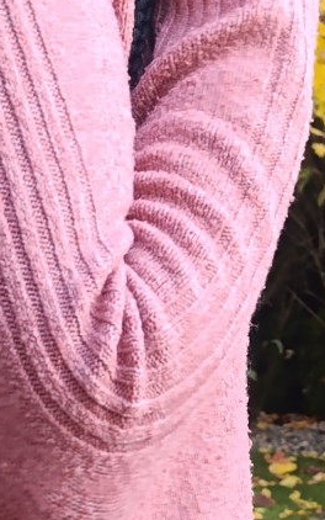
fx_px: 1671
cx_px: -106
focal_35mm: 118
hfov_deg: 10.8
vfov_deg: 15.2
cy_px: 945
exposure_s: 1/100
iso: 320
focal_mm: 6.14
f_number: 1.6
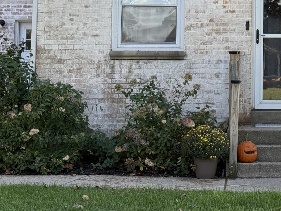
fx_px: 982
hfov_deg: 15.9
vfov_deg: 12.1
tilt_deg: +5.6
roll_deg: -0.9
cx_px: 285
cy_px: -22
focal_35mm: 121
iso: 80
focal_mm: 6.76
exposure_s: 1/422
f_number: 1.78
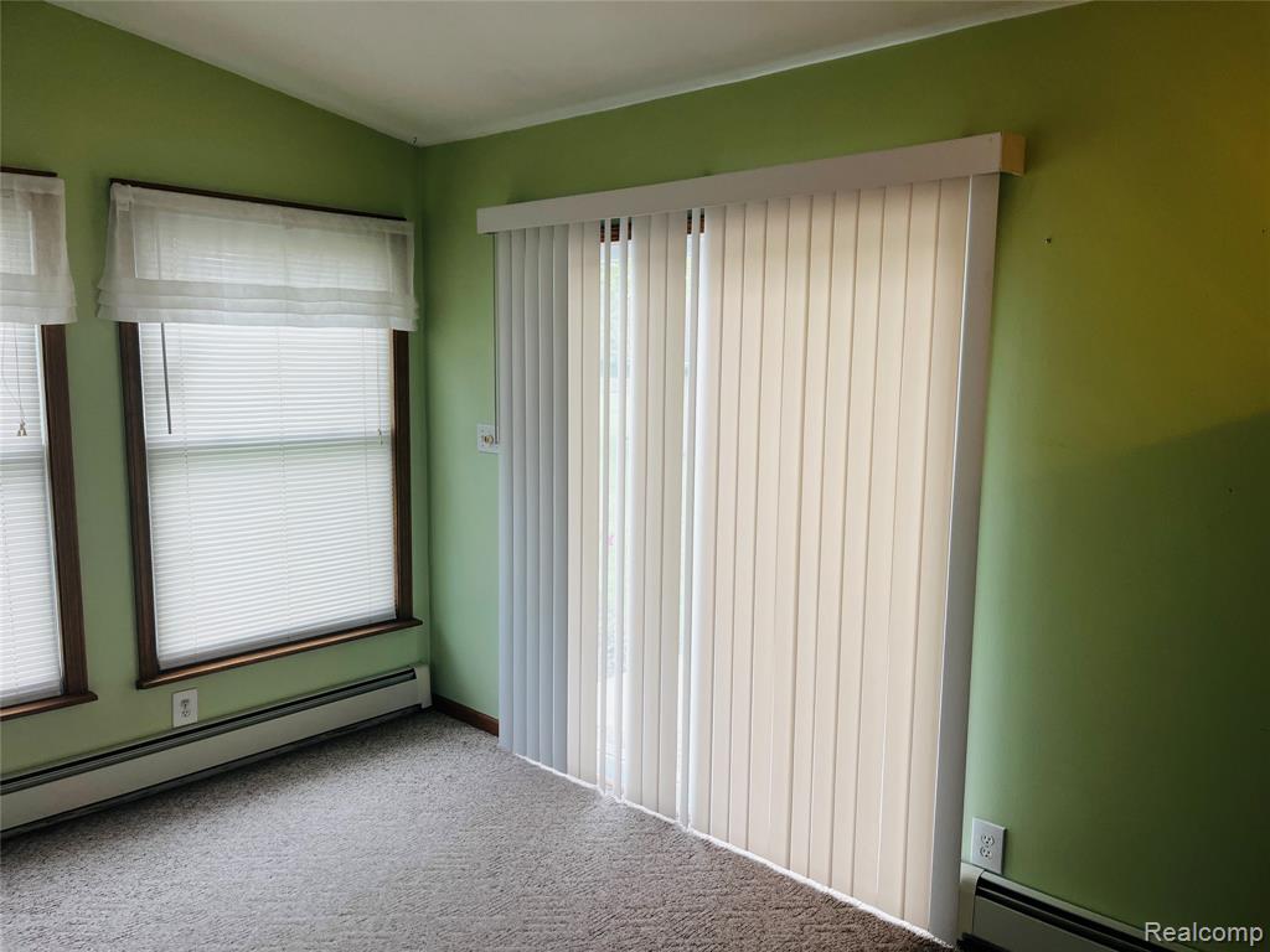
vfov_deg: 53.1
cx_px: 635
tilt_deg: -7.8
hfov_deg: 67.3
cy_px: 476
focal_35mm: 26
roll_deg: -0.4
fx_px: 954
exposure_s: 1/120
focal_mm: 5.1
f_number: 1.6
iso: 50
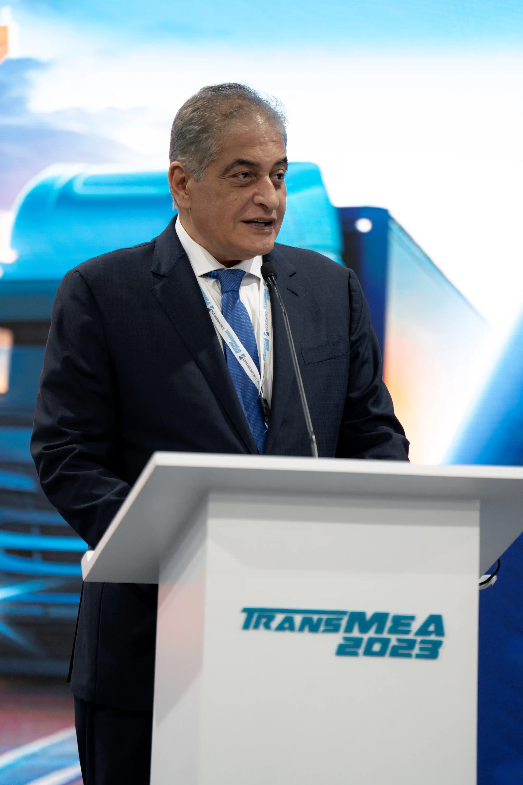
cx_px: 262
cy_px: 392
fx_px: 3639
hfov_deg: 8.2
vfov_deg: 12.3
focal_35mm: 167
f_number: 2.8
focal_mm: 167
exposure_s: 1/160
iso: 1000
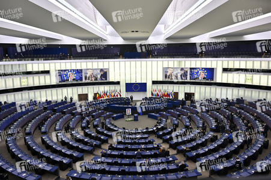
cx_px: 136
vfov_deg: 50.3
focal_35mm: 26
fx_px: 192
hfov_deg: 70.5
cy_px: 90
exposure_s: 1/320
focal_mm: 25.5
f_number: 4
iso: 1000
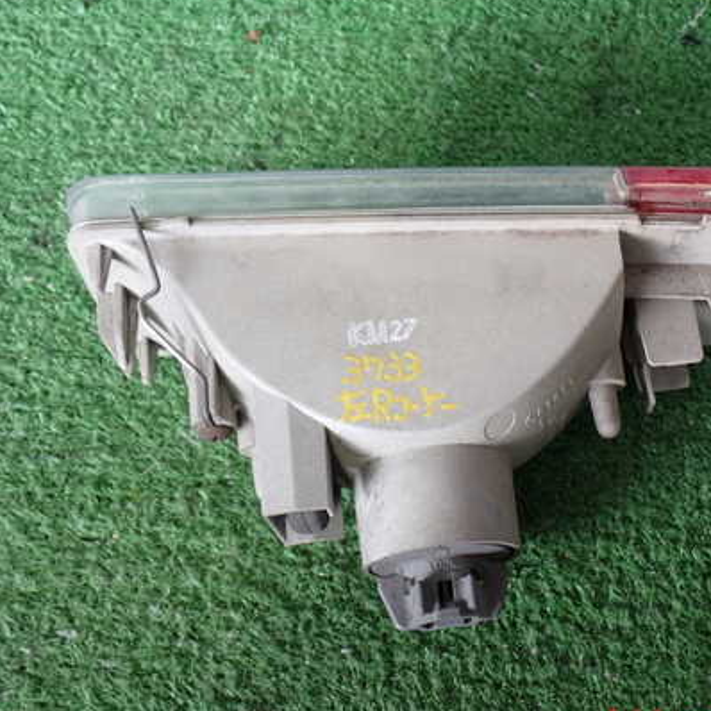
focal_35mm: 48
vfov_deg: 35.4
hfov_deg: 35.0
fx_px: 1115
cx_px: 477
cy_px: 347
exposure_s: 1/50
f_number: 2.5
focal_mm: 6.37
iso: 200
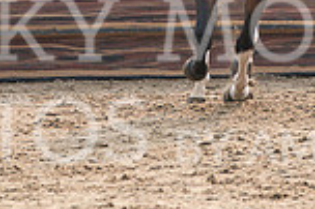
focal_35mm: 798
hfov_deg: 2.6
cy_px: -158
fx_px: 6975
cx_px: 261
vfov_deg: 1.7
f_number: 5.6
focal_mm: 209
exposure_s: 1/1000
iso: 500
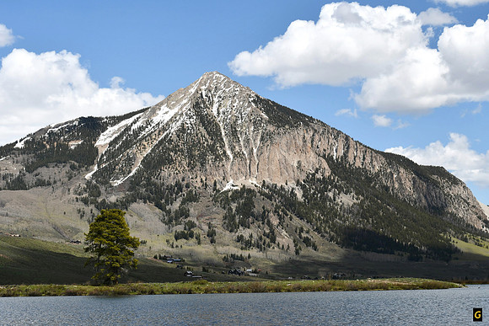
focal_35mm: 72
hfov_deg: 28.1
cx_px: 244
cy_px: 163
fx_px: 978
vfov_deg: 18.9
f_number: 9
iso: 100
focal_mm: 48
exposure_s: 1/320
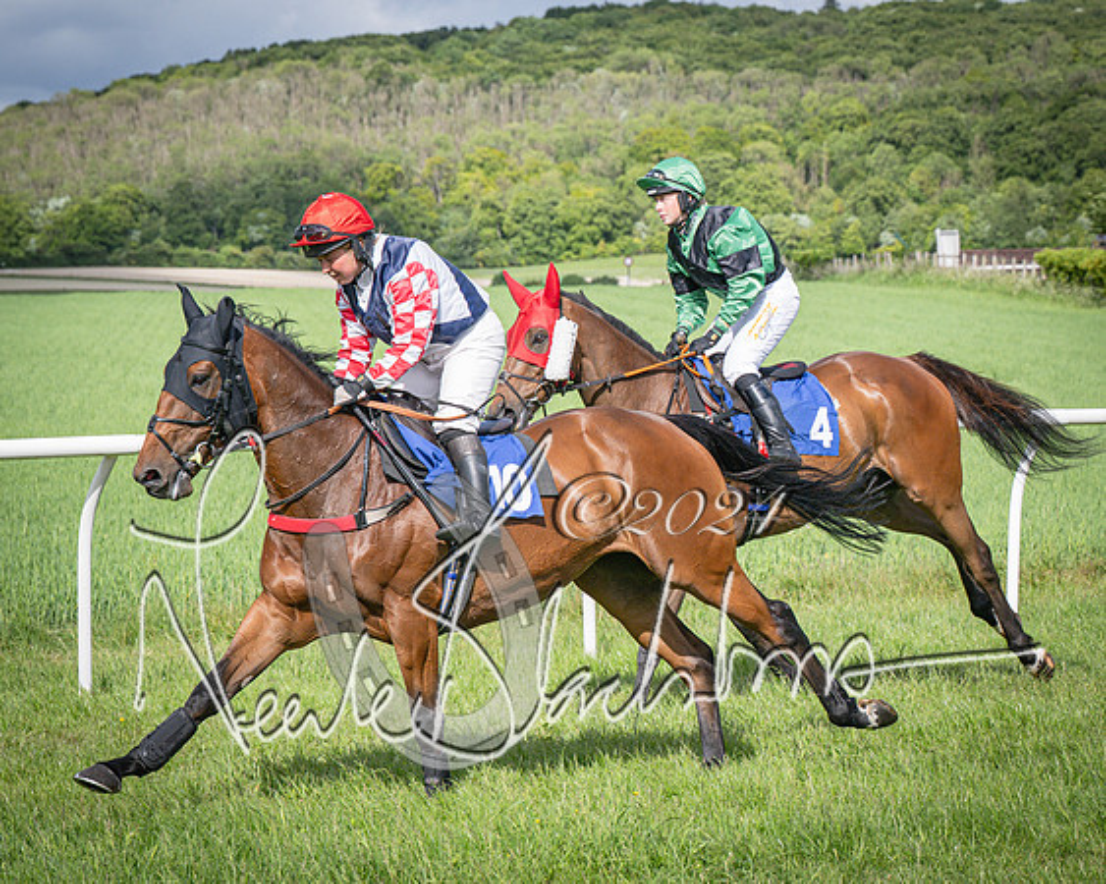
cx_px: 499
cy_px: 445
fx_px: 3896
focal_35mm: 119
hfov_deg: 16.2
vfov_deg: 12.9
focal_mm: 70
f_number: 5
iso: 400
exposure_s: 1/2500
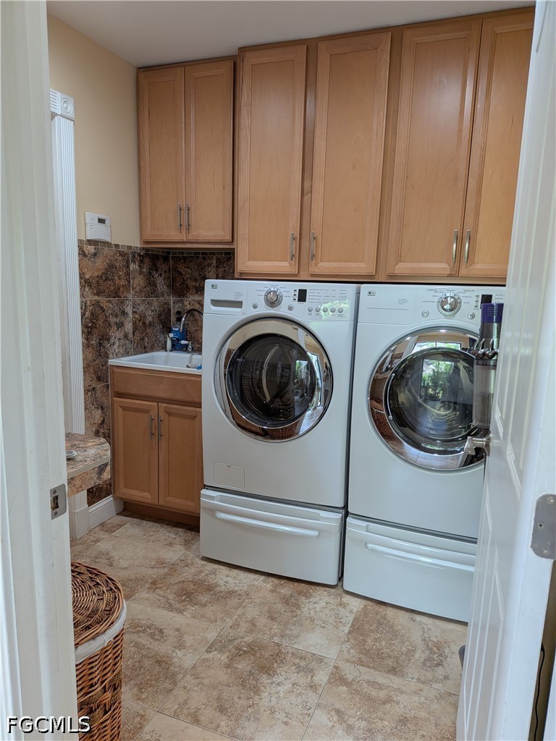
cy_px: 370
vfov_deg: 71.6
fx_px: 514
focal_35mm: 24
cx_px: 278
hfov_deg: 56.8
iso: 31
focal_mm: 4.53
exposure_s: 1/137
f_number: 1.7
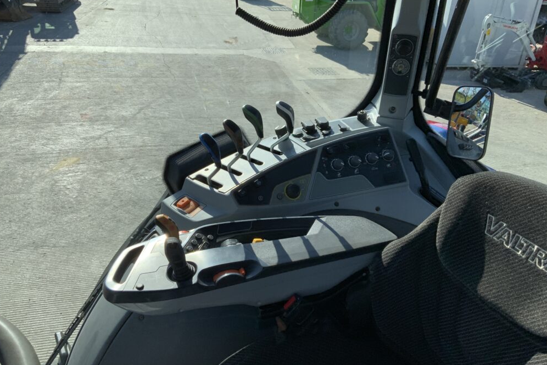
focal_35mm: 31
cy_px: 187
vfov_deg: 42.3
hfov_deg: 60.3
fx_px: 471
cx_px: 274
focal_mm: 3
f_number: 1.8
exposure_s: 1/1076
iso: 16
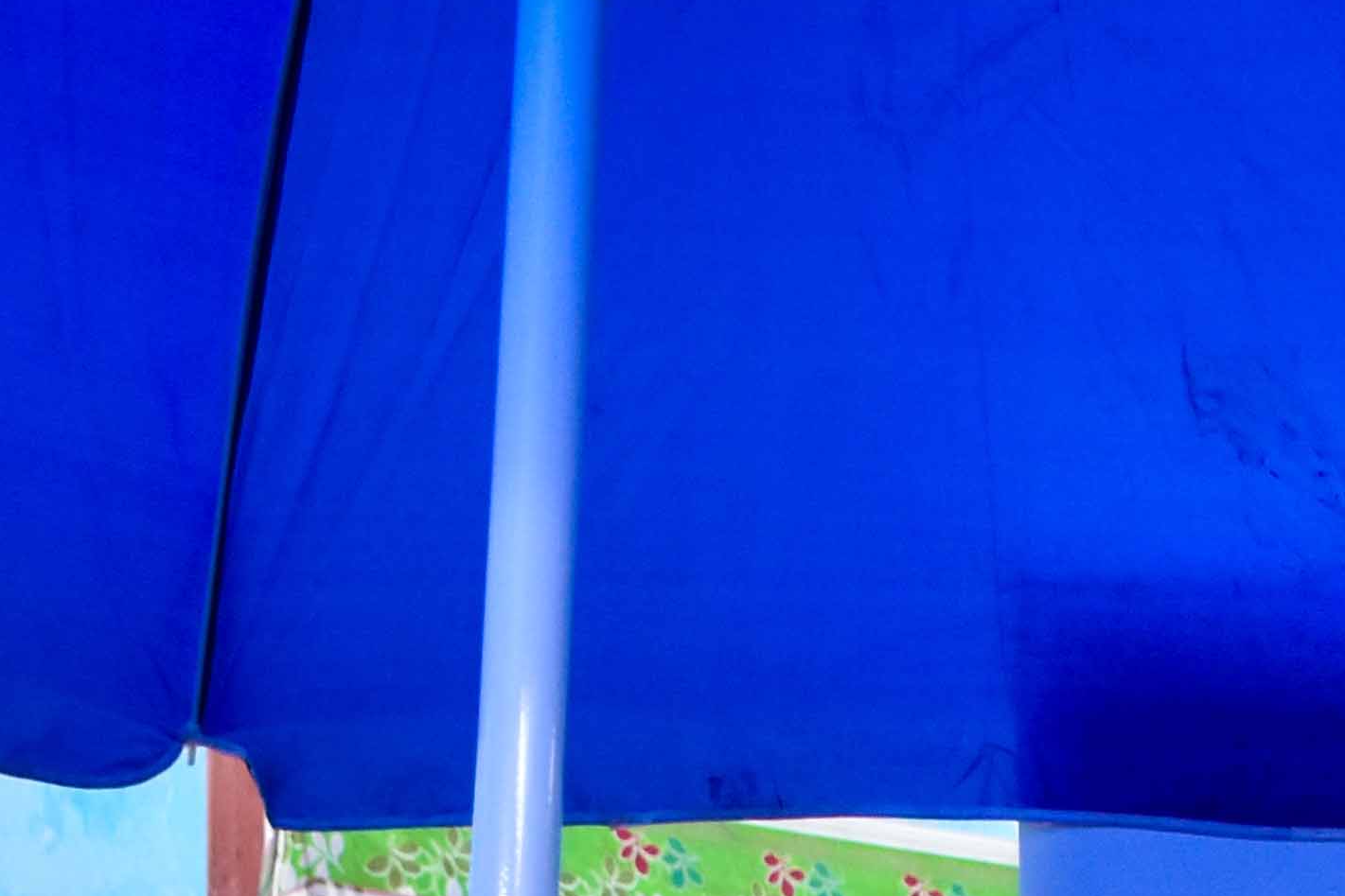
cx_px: 1067
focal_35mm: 114
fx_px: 4258
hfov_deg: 17.8
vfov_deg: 10.9
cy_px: 1854
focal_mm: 18
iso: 800
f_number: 5
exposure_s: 1/100
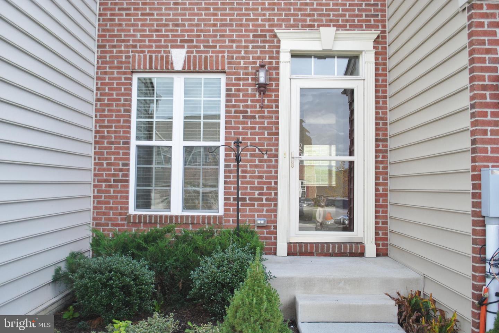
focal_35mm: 36
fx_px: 499
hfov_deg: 53.1
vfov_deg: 36.9
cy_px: 166
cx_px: 250
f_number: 4
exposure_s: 1/400
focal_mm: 24
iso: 200
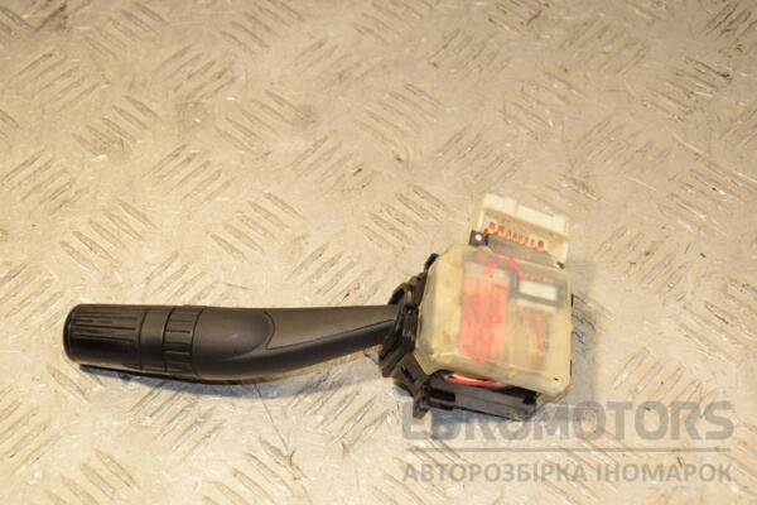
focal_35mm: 75
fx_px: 1577
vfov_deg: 18.2
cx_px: 378
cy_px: 252
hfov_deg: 27.0
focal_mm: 50
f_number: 7.1
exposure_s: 1/200
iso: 800
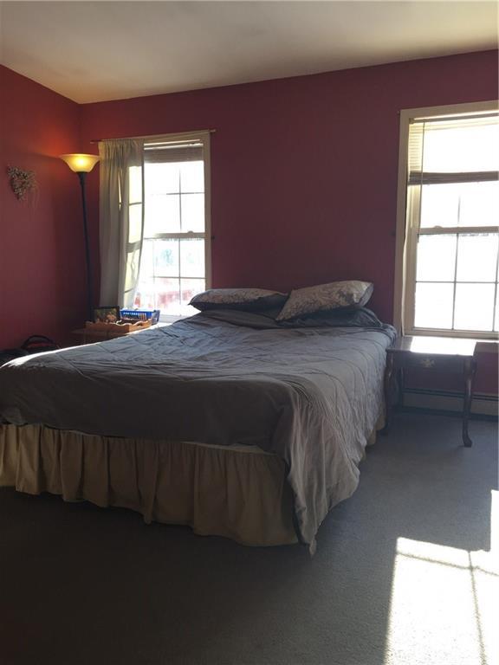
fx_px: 557
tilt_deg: -7.9
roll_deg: -0.1
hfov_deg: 48.2
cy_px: 332
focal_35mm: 29
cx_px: 250
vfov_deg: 61.7
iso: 40
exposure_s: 1/120
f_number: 2.2
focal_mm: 4.15
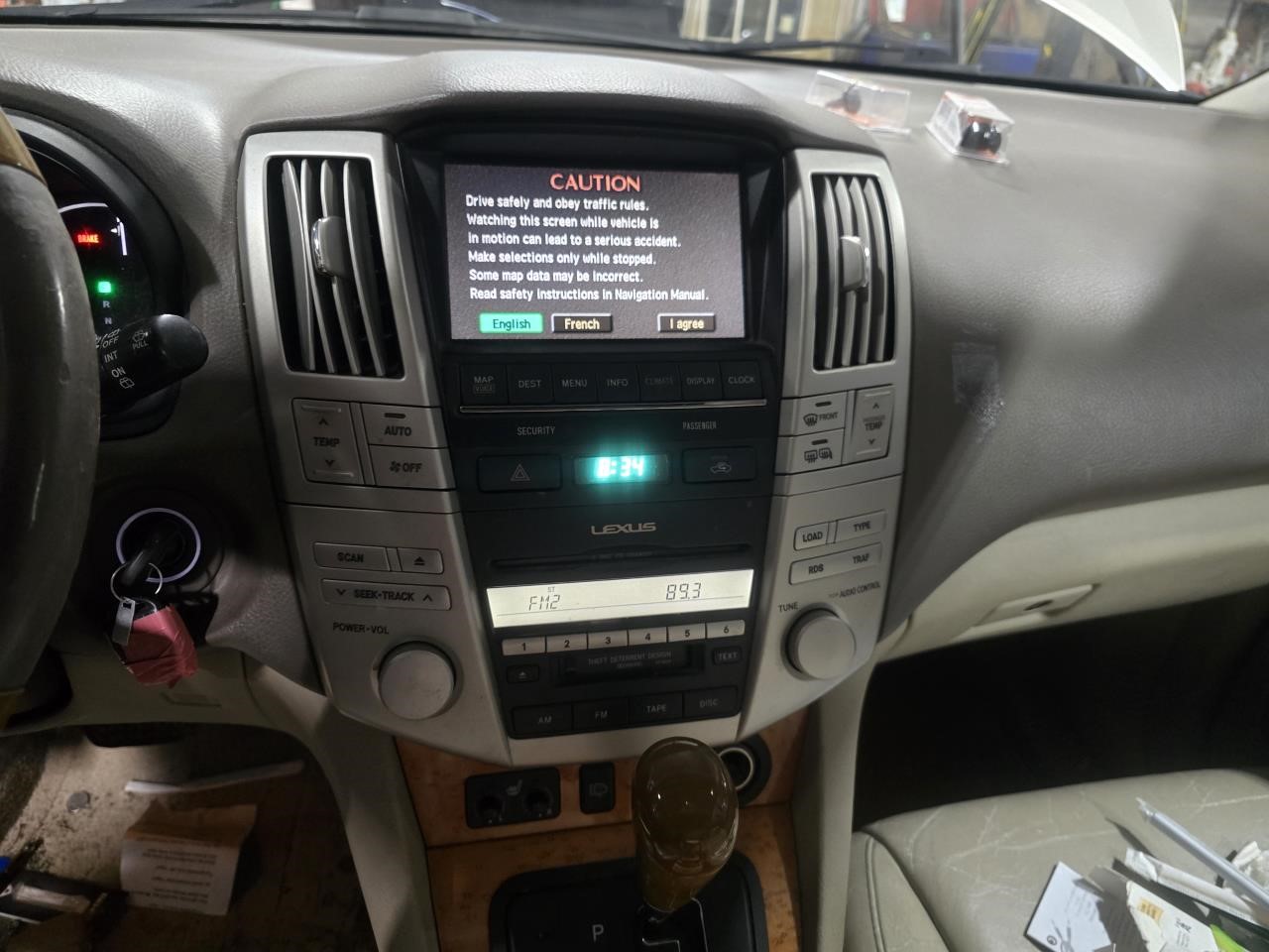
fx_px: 843
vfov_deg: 58.9
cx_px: 634
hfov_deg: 73.9
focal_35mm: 23
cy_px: 476
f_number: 1.7
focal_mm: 6.3
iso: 1600
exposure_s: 1/60
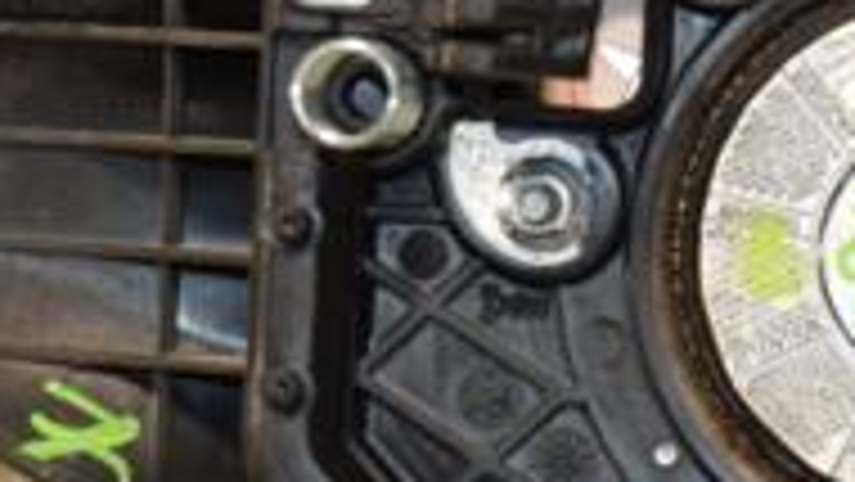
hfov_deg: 6.2
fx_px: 7892
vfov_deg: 3.5
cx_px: 1022
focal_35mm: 348
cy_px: 351
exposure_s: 1/160
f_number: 5.3
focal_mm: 70
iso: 800
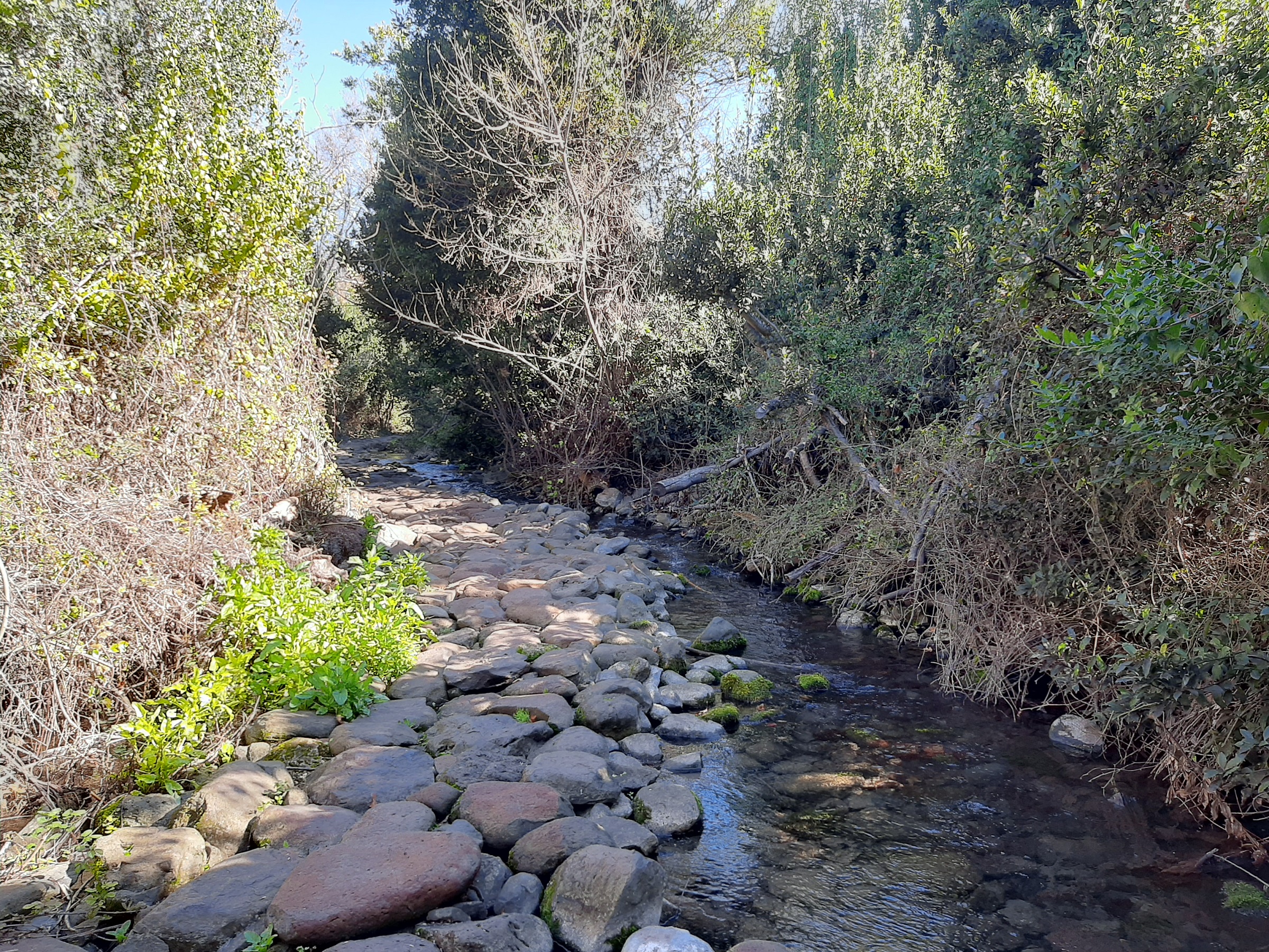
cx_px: 634
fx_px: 990
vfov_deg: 51.4
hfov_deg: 65.3
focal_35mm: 27
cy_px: 476
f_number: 1.7
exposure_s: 1/159
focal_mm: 3.93
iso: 40
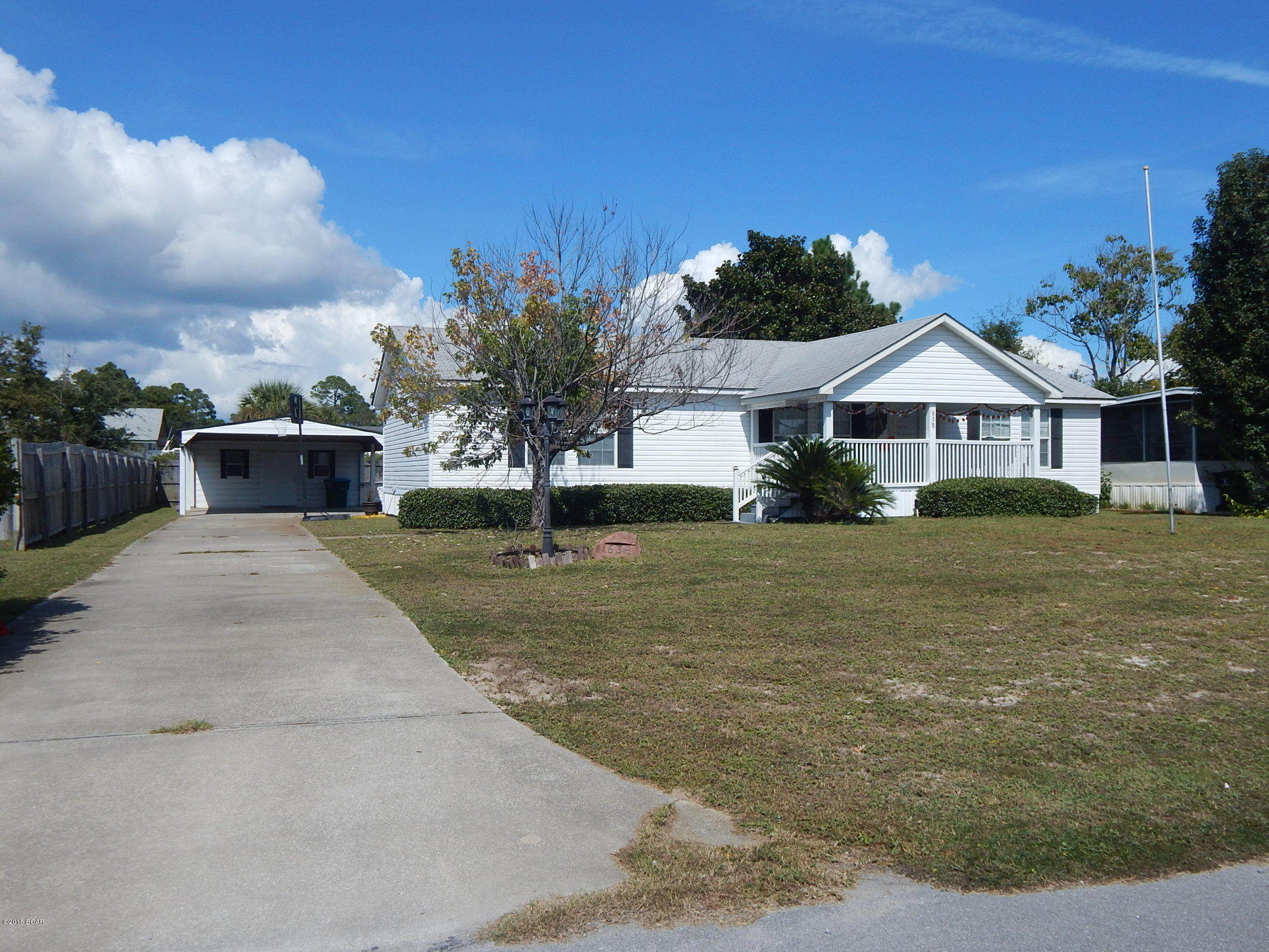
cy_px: 476
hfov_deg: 58.4
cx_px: 634
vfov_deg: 45.4
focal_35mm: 31
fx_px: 1136
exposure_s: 1/800
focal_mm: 5.6
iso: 125
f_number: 6.5
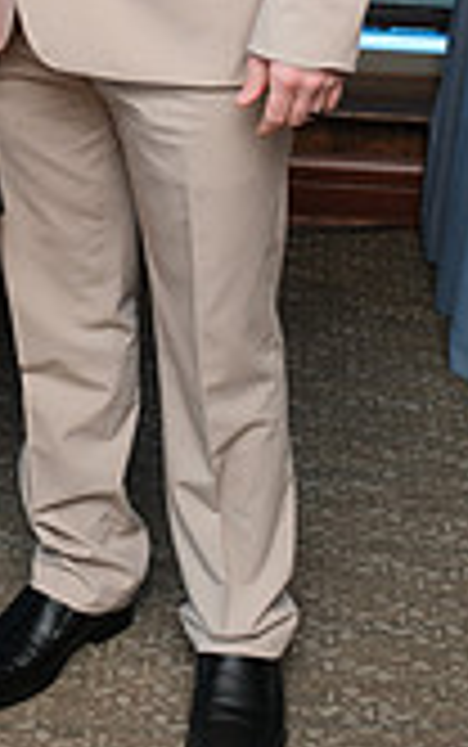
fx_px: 2078
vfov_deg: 19.1
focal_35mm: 102
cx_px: 22
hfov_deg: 12.7
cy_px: -166
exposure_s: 1/125
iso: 800
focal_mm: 24.9
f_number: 4.5
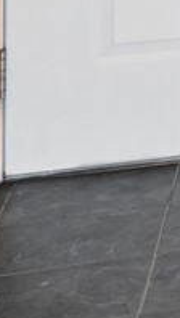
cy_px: -394
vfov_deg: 9.8
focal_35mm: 197
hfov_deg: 4.4
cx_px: 1148
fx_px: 1664
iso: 640
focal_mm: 22
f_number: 9
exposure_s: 1/6
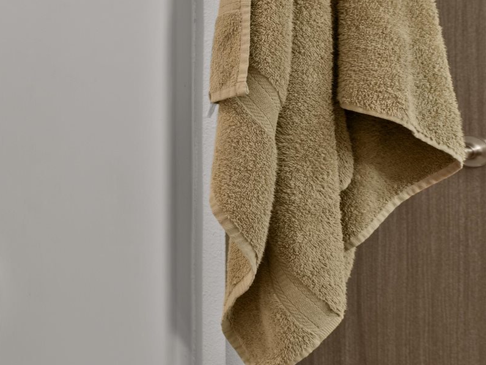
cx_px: -316
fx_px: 730
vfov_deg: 26.7
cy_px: 9
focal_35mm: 52
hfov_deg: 24.3
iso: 100
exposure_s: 2
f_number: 8
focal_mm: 14
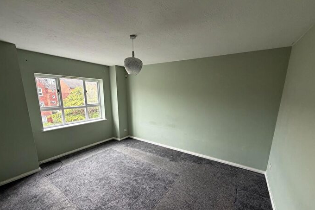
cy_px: 120
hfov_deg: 100.4
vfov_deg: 76.8
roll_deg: +0.6
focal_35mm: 15
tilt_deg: -12.9
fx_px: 131
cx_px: 160
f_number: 2.2
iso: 200
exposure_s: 1/121
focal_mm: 2.22
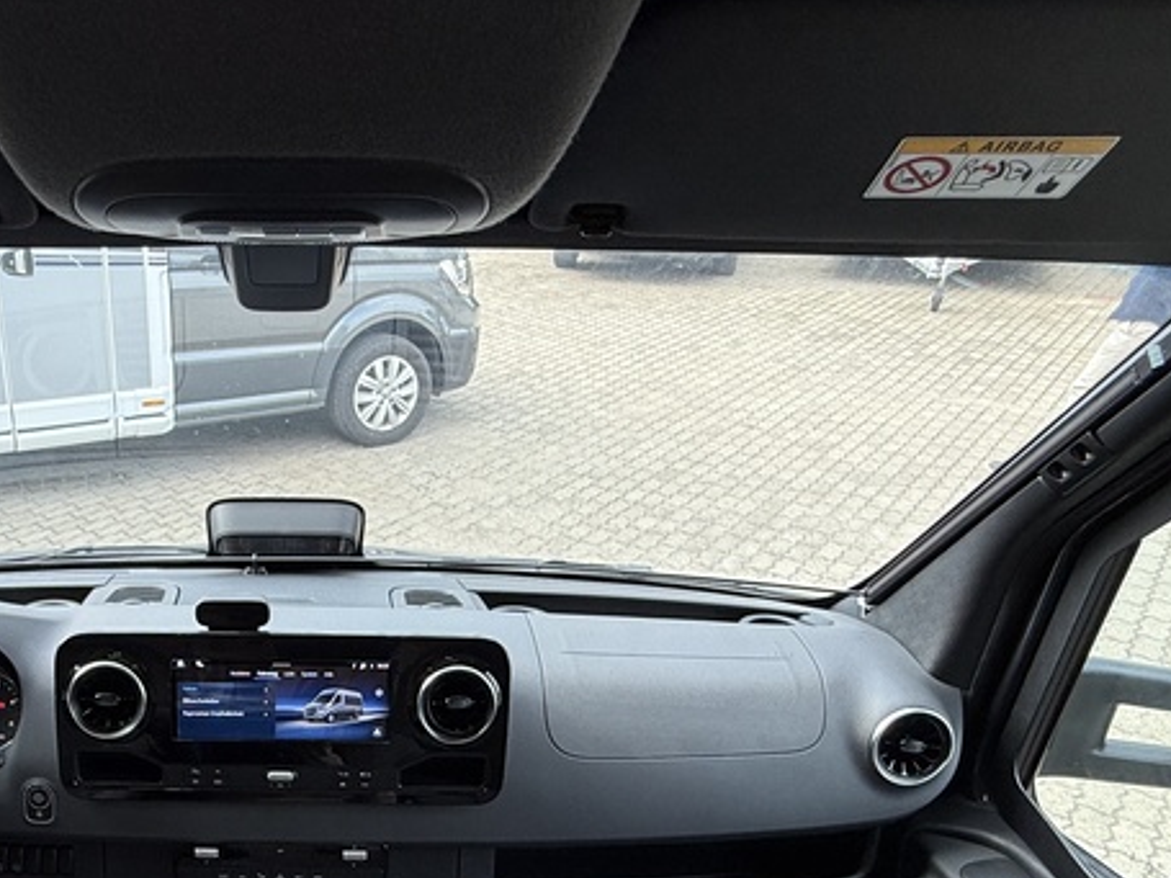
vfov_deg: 43.5
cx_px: 281
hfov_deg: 55.3
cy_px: 693
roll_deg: +0.7
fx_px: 1048
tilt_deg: -31.3
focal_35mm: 31
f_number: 2.2
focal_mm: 2.22
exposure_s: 1/180
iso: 50
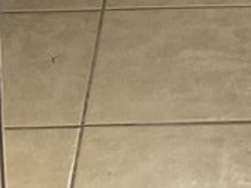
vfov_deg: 7.0
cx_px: 333
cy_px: -489
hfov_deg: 10.9
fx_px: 1283
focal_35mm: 177
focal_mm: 3
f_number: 1.8
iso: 16
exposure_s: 1/129
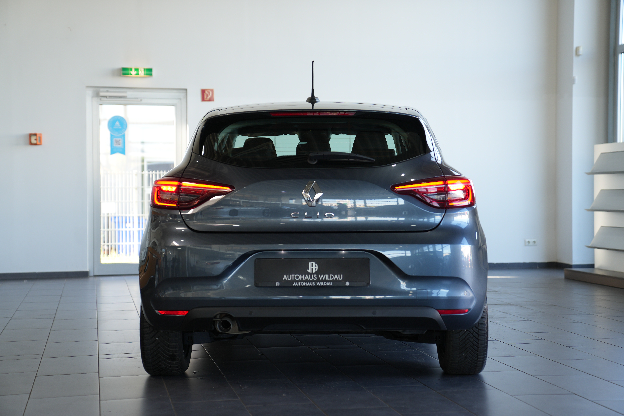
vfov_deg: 22.3
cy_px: 208
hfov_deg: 32.9
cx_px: 312
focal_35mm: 61
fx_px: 1057
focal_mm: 61
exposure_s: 1/80
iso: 160
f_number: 2.8
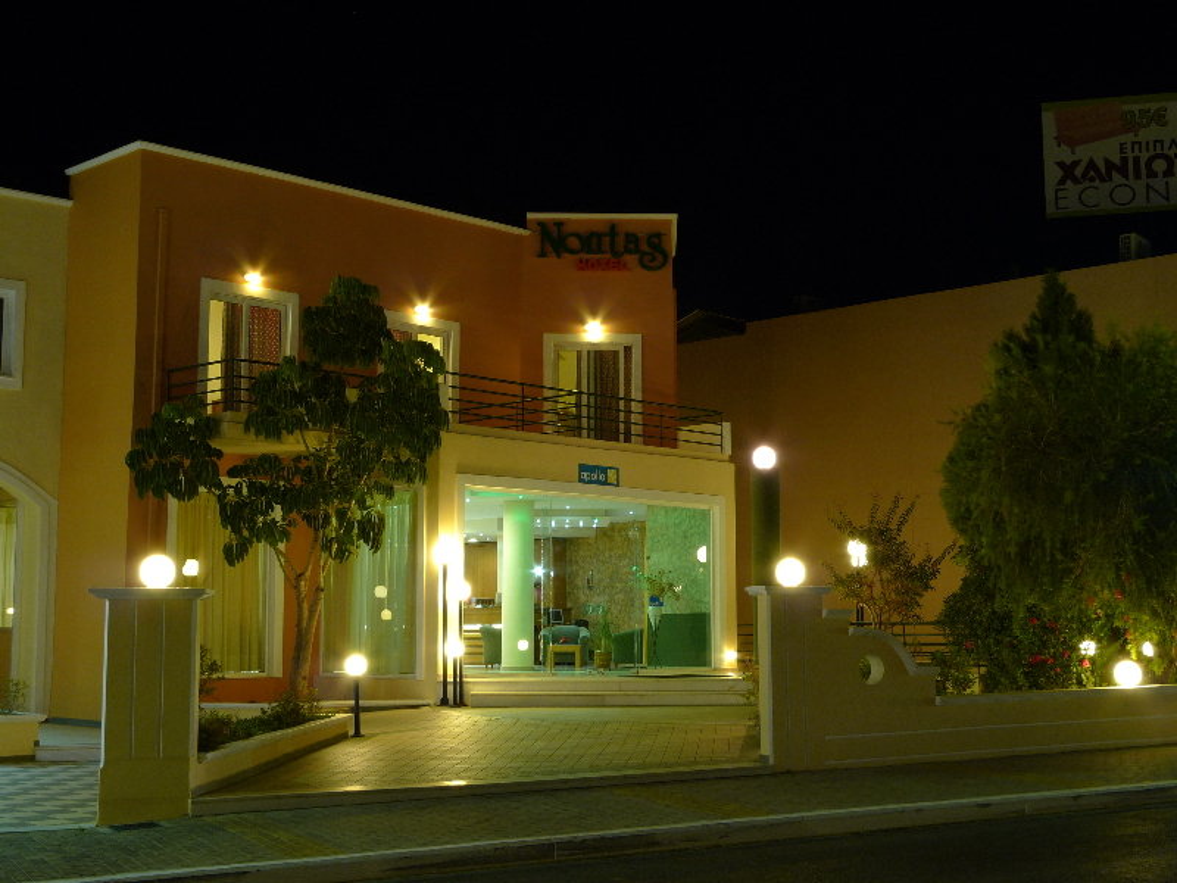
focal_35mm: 48
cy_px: 442
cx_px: 588
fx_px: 1632
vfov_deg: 30.3
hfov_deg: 39.7
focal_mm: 10.2
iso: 100
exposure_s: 2.5
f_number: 5.6
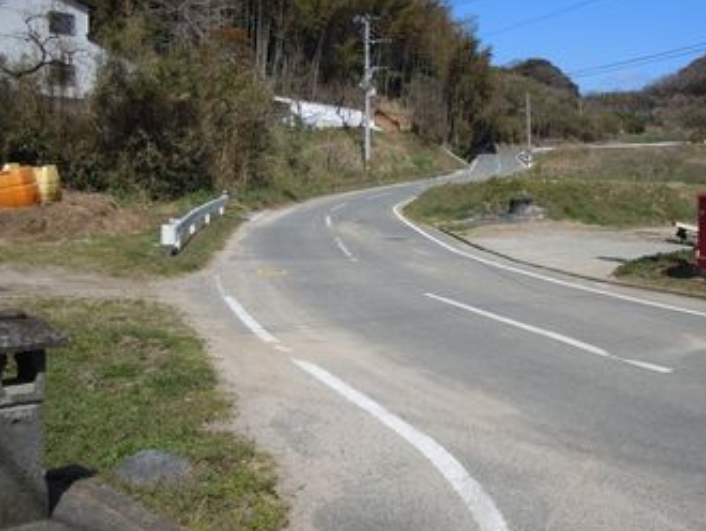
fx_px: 816
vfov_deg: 35.9
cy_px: 231
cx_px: 413
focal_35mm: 40
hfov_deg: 46.6
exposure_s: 1/320
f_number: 8
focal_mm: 5.9
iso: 100
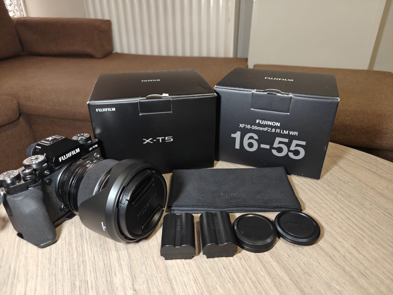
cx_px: 196
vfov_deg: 58.9
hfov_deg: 73.9
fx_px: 261
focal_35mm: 23
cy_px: 148
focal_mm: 6.06
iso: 500
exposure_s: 1/102
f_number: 1.6
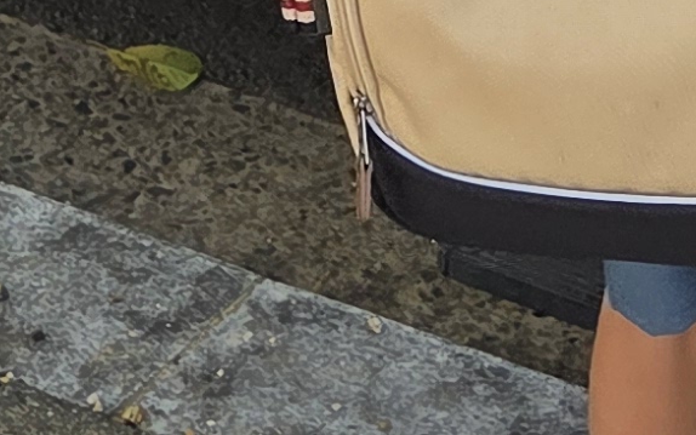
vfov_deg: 6.8
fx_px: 3225
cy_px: -956
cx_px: 502
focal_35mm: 170
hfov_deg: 12.3
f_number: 1.8
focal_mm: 5.4
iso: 80
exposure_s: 1/1047
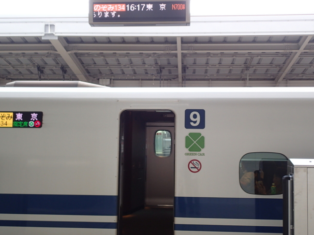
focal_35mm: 37
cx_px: 159
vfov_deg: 38.6
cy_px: 130
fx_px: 335
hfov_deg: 50.2
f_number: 2.3
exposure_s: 1/100
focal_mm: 5.5
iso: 100
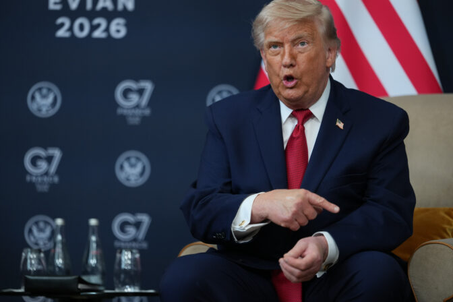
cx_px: 226
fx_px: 1774
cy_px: 151
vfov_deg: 9.7
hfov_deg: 14.6
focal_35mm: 141
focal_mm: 141
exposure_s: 1/500
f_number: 2
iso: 640
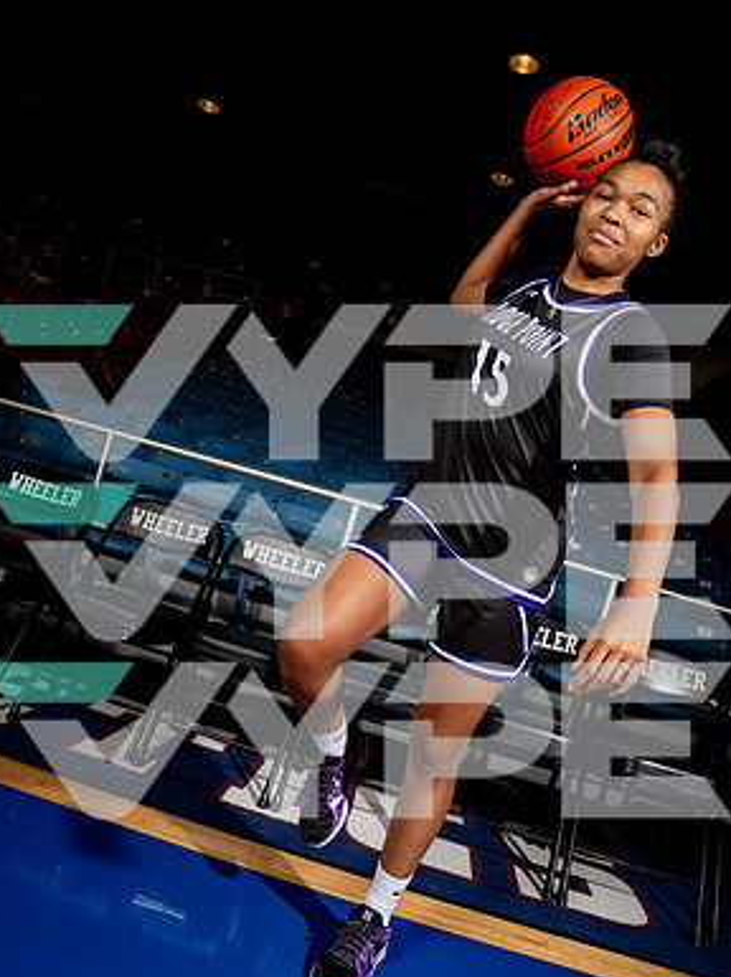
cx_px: 360
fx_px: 761
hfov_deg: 51.3
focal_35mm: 27
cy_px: 563
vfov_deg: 65.0
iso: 250
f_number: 7.1
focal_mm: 24
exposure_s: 1/125
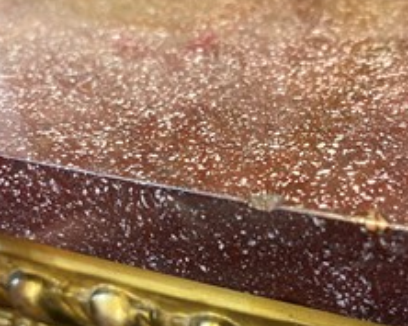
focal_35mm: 44
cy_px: 201
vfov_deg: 33.9
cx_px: 250
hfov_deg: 41.8
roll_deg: +1.6
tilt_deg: -31.4
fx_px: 531
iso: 500
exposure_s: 1/50
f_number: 1.6
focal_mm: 5.1
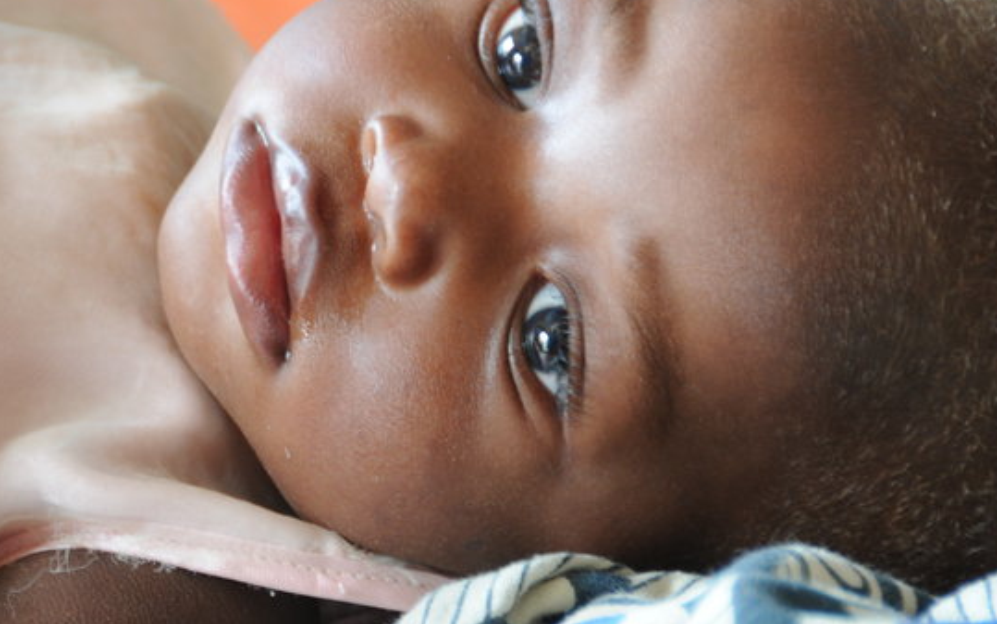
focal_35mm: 493
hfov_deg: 4.3
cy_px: 217
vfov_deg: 2.7
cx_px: 78
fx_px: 13397
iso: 400
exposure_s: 1/20
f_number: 5.6
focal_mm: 170
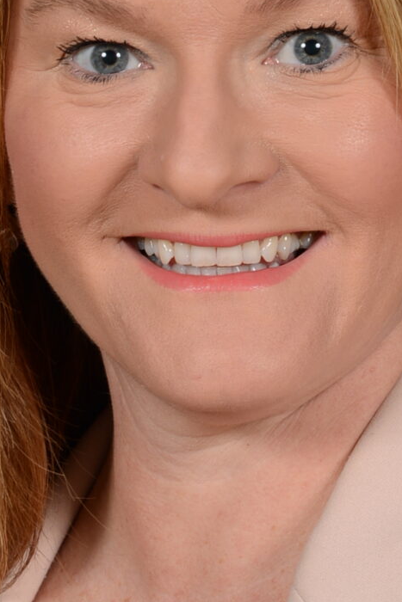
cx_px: 223
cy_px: 403
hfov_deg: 3.1
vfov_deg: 4.7
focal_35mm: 439
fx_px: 7349
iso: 100
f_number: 11
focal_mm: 120
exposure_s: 1/160
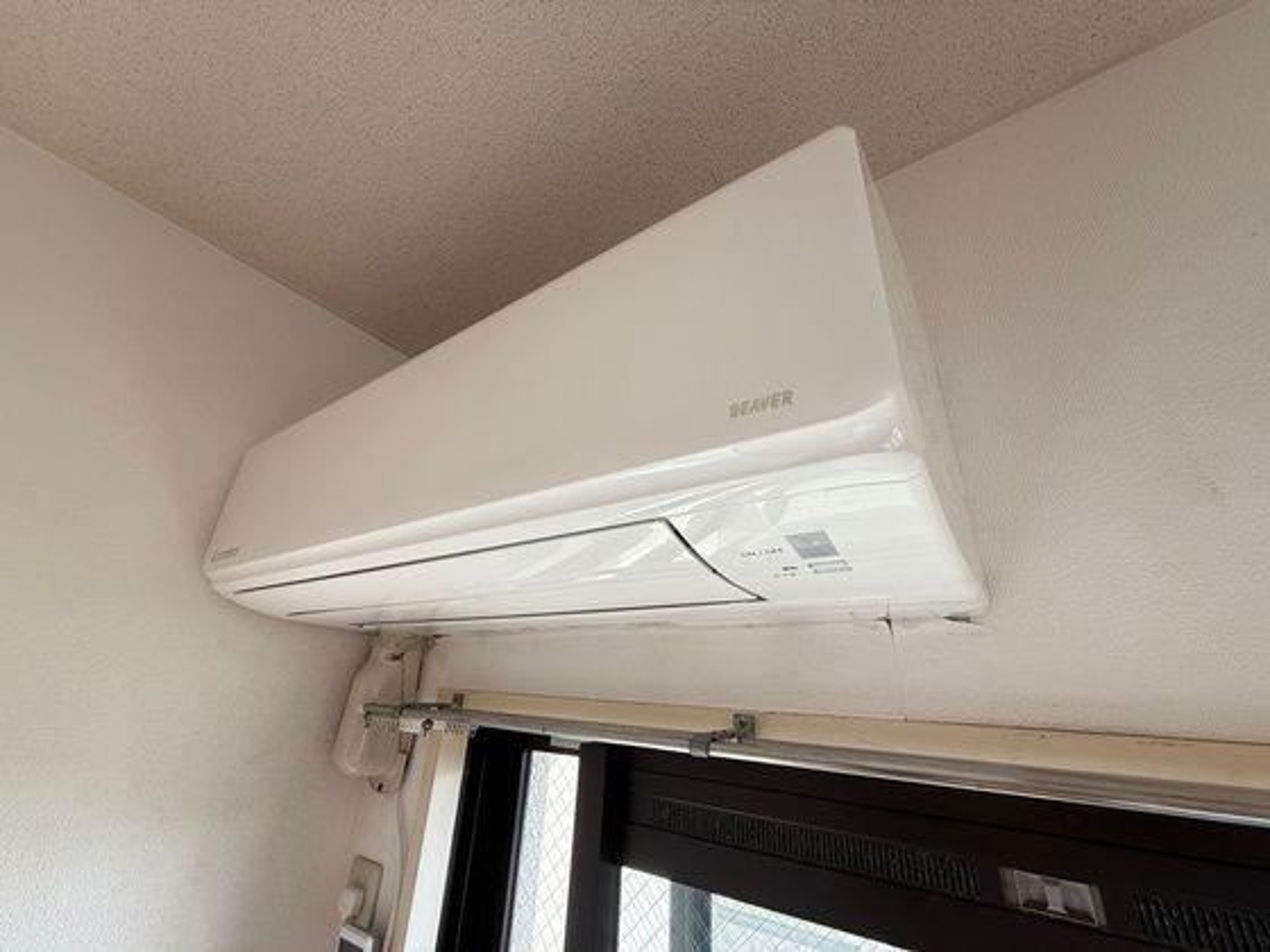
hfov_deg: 102.1
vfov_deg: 85.7
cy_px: 476
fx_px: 514
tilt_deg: +24.9
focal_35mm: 14
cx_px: 635
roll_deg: -3.8
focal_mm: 2.22
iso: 64
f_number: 2.2
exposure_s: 1/183
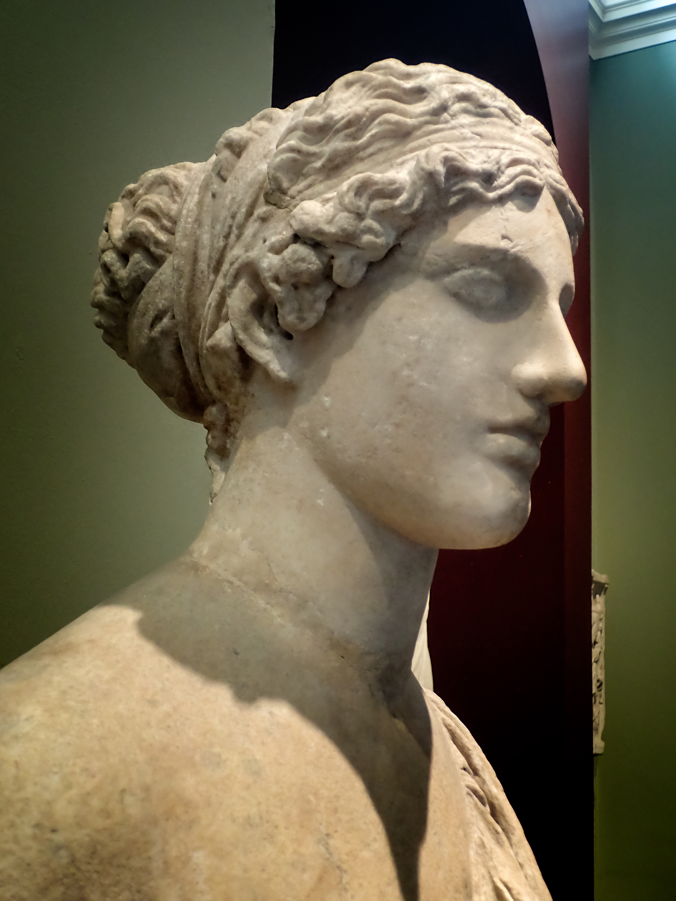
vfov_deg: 43.9
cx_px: 338
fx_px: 1120
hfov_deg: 33.6
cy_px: 450
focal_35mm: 43
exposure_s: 1/40
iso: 400
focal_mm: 7.86
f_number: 2.9
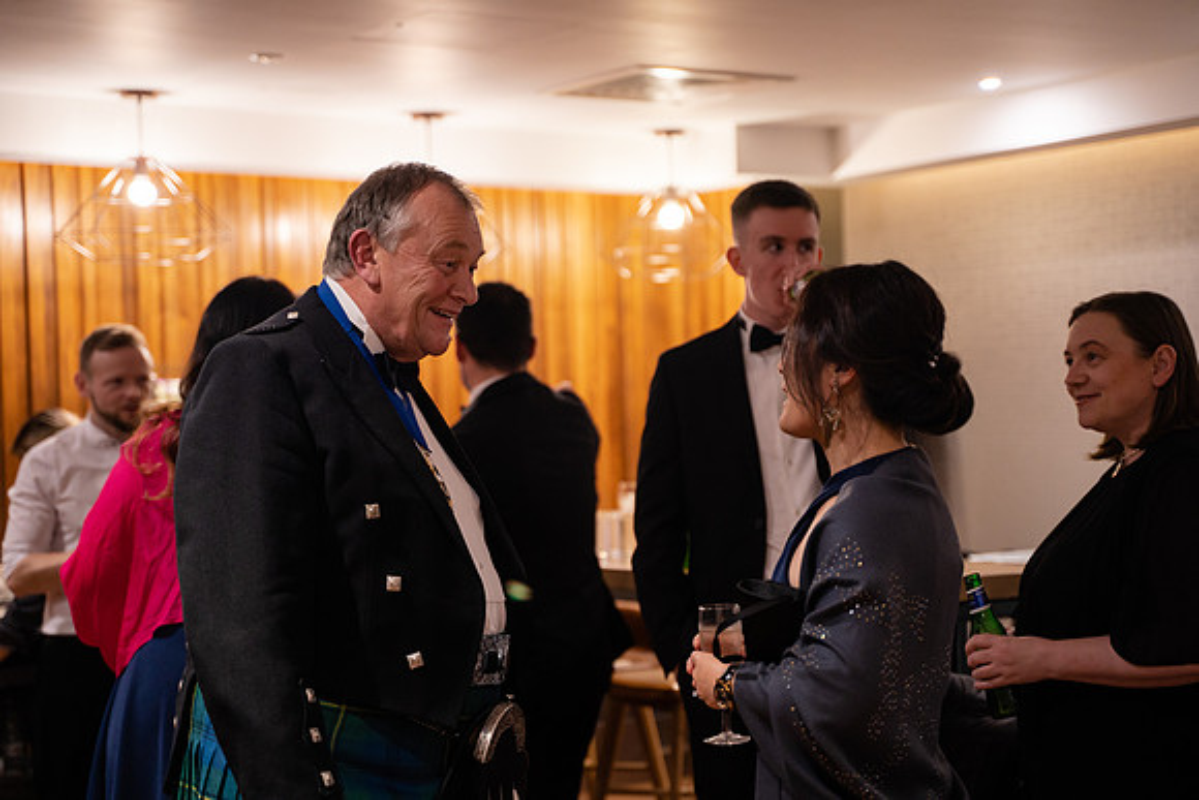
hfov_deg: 31.4
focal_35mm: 64
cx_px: 600
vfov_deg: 21.3
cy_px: 400
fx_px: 2132
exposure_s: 1/60
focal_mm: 64
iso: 1250
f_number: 2.8
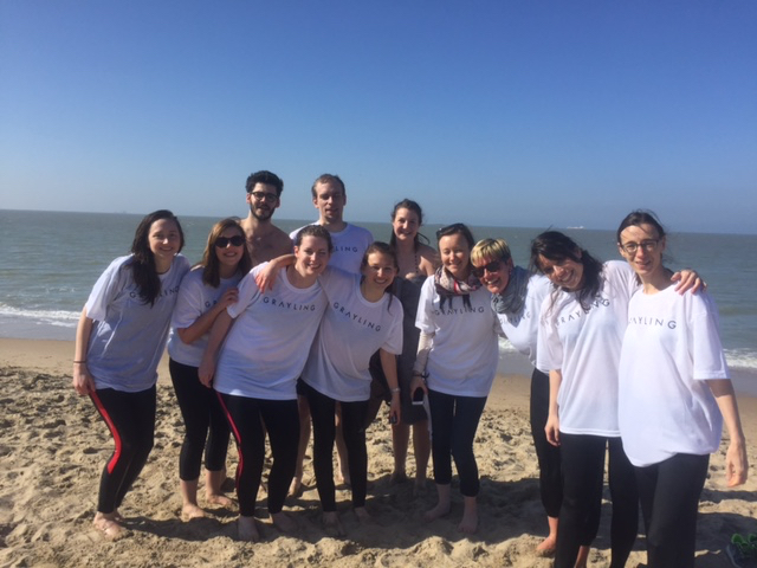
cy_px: 284
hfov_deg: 61.7
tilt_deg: -5.3
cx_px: 378
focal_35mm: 29
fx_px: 634
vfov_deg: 48.2
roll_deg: -1.0
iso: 32
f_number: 2.2
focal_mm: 4.15
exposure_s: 1/2825
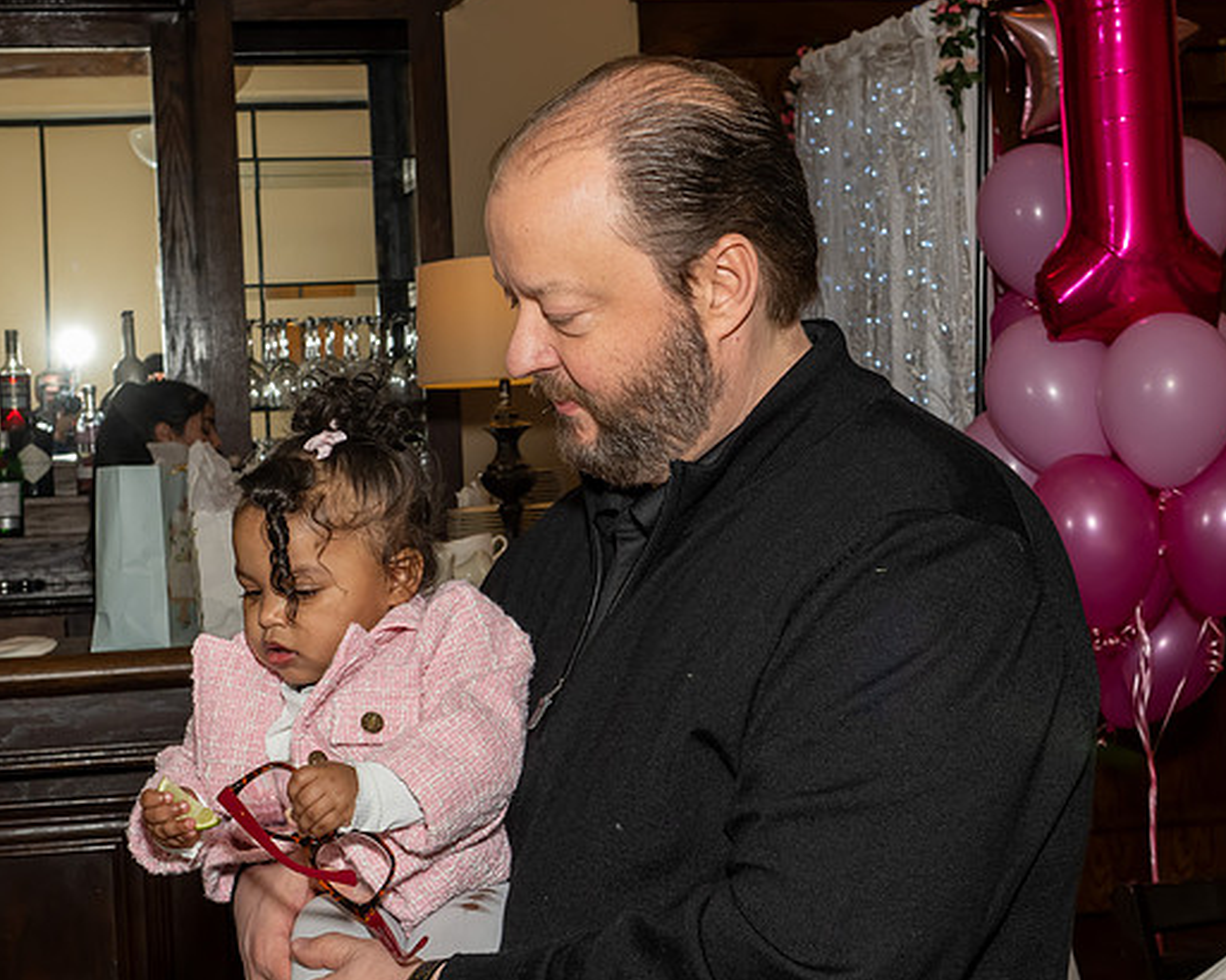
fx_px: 2394
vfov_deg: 23.1
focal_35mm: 66
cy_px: 522
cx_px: 593
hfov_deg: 28.7
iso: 640
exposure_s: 1/250
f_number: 8
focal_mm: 34
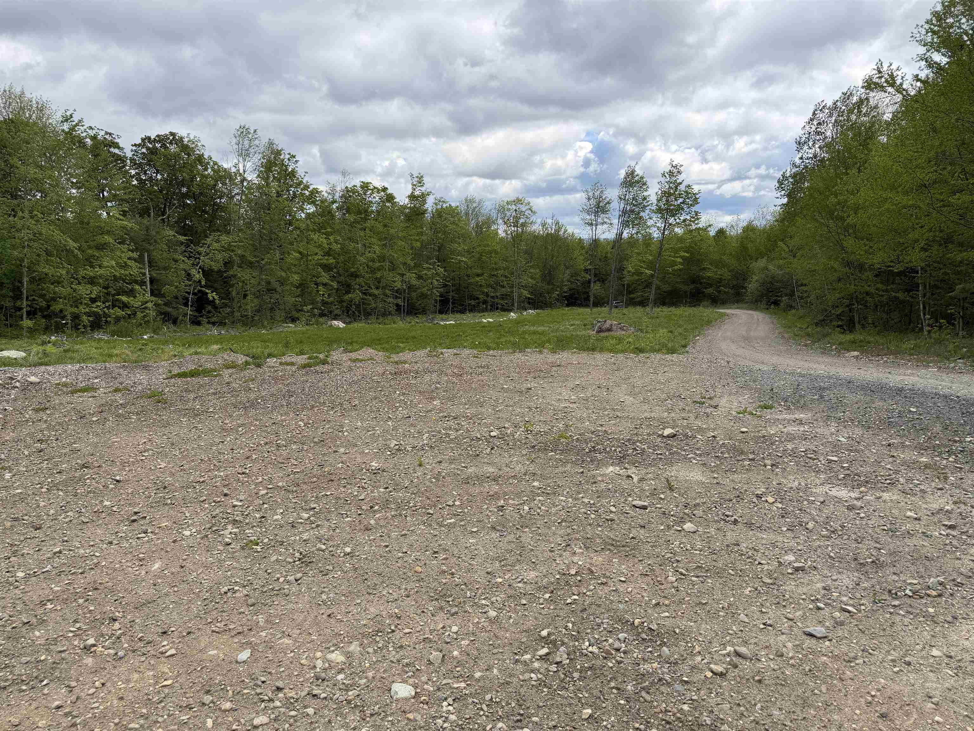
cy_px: 366
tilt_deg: -9.4
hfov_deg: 71.6
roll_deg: -0.3
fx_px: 675
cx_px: 487
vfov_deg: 56.8
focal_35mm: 24
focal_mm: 6.76
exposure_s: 1/3425
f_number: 1.78
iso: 80
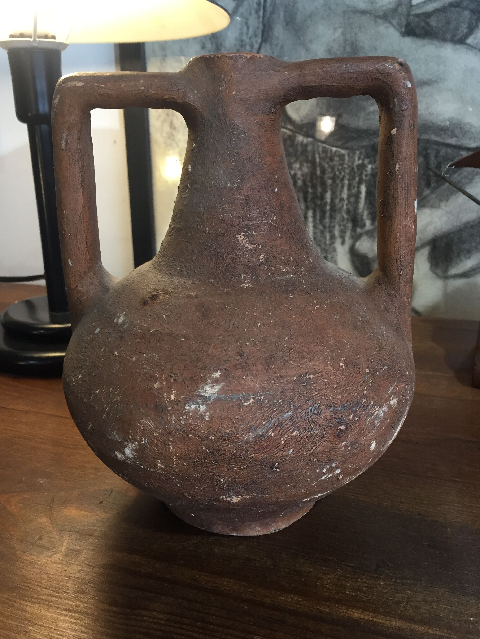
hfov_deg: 45.4
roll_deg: +0.8
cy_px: 328
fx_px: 573
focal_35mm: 31
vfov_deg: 58.3
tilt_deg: -20.7
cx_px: 228
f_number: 2.2
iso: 64
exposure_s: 1/33
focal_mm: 4.15
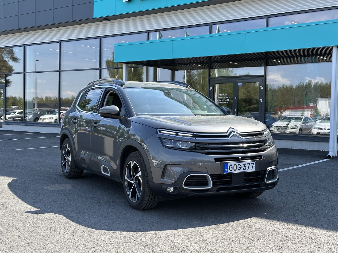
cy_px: 126
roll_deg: -1.0
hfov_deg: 39.7
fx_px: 469
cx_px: 169
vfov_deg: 30.3
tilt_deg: -2.0
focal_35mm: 48
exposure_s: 1/694
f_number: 1.78
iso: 64
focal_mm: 6.86
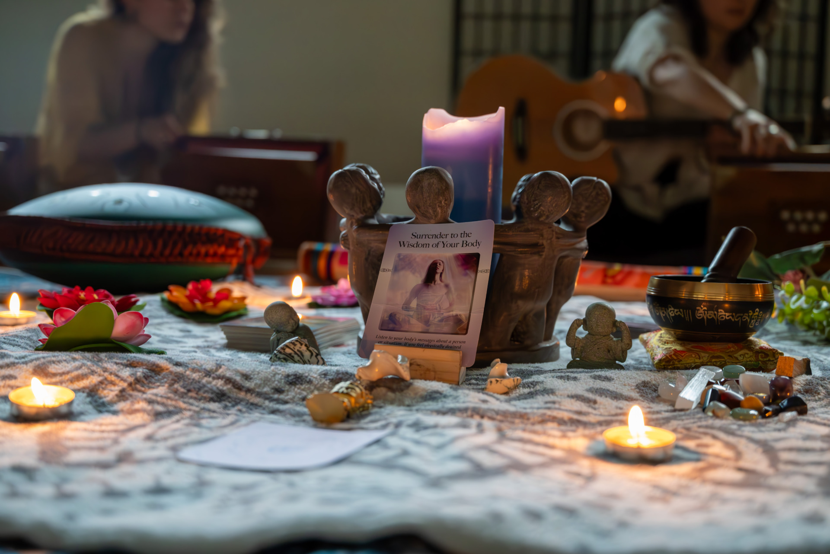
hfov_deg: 40.3
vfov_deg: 27.6
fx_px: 1130
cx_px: 415
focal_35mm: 49
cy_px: 277
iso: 10000
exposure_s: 1/250
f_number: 4
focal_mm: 49
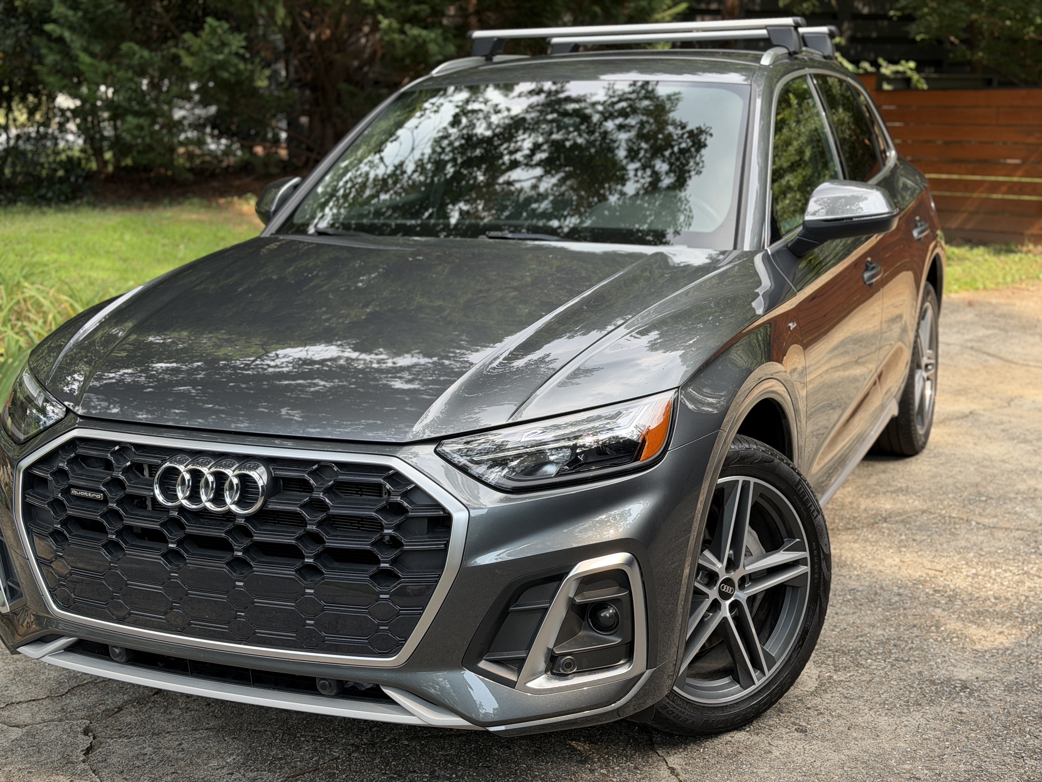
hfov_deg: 39.7
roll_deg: -0.4
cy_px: 391
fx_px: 1445
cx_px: 521
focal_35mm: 48
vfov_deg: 30.3
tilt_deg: -11.2
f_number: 1.78
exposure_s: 1/681
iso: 80
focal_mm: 6.76
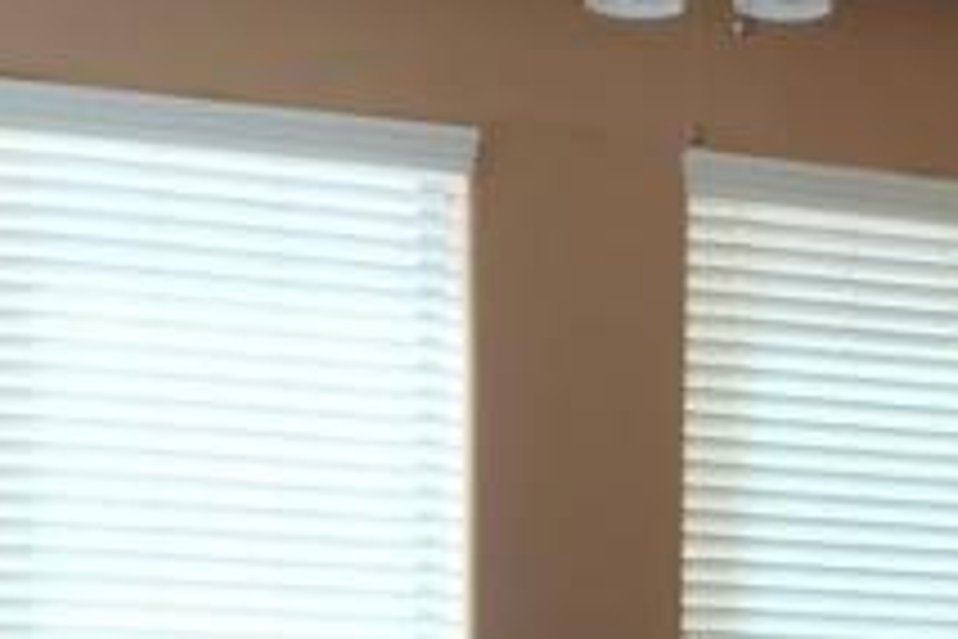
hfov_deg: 14.0
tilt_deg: -4.5
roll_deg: -0.4
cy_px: 1274
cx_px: 859
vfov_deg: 8.9
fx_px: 3858
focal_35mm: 145
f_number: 2.2
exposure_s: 1/30
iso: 25
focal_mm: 4.15
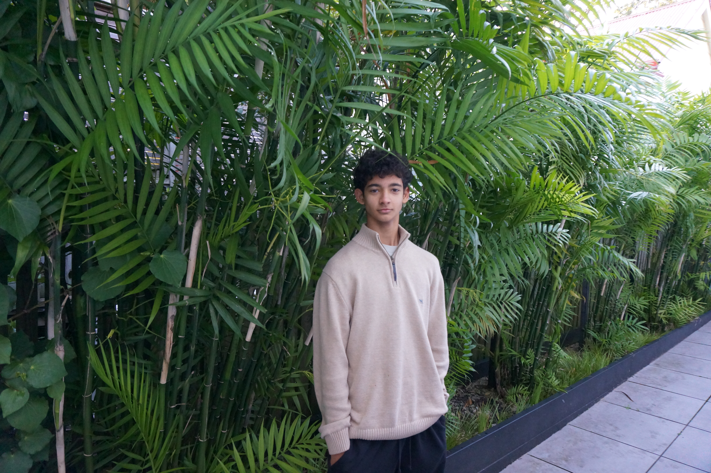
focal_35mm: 24
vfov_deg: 53.0
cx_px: 356
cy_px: 236
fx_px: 473
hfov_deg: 73.8
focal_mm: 16
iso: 2500
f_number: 4
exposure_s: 1/160
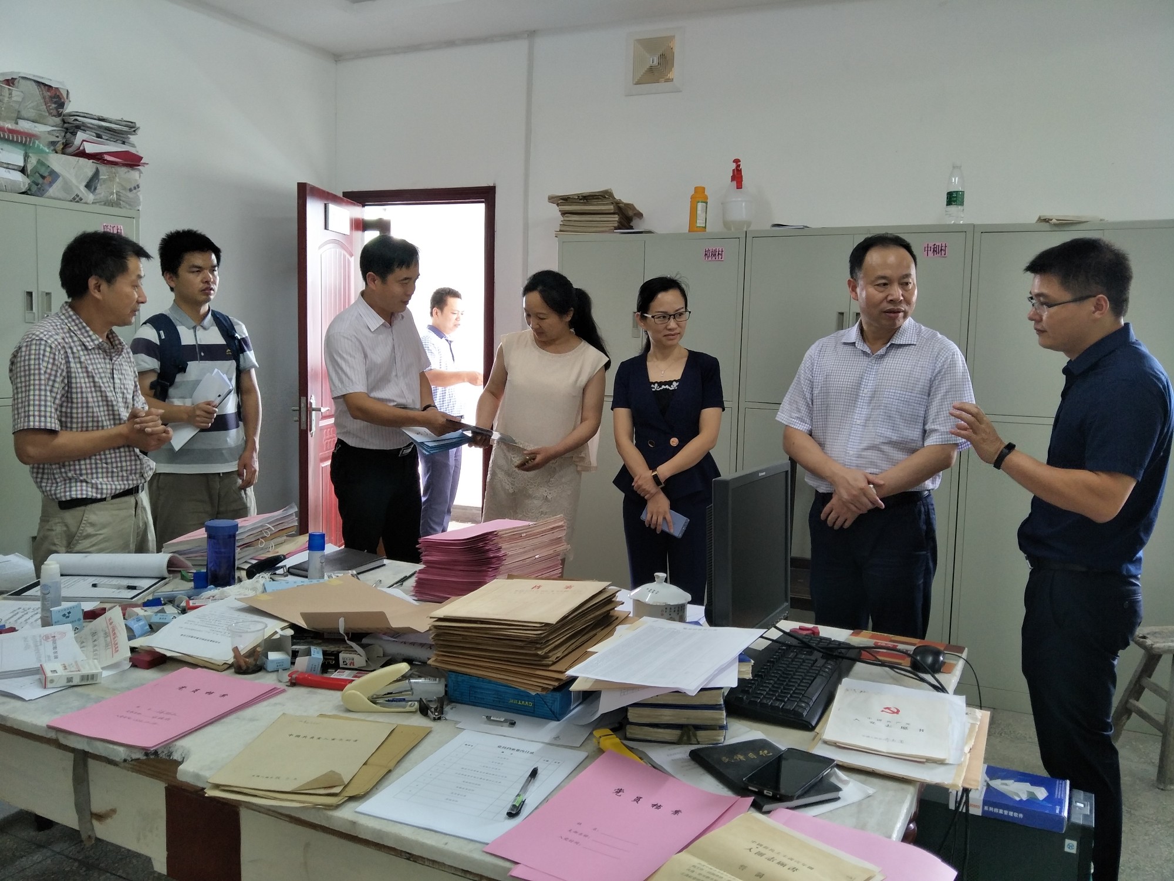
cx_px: 587
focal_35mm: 24
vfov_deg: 56.8
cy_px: 440
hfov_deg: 71.6
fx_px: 814
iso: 168
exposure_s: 1/33
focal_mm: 4.1
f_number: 1.7
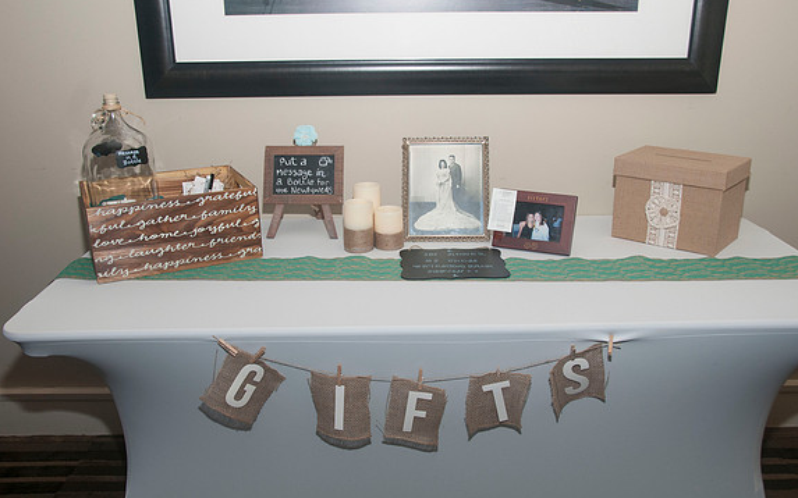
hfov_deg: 56.7
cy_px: 247
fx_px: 739
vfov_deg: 37.3
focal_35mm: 34
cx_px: 402
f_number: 5.6
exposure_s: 1/125
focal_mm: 22
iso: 400
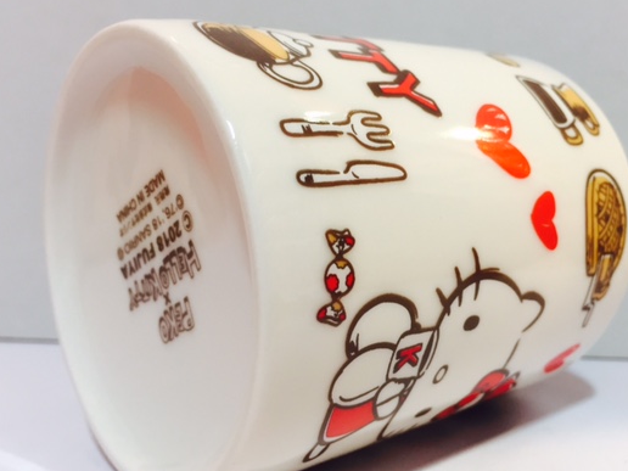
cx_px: 361
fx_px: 653
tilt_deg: -2.2
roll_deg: -1.7
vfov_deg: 39.6
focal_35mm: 36
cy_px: 247
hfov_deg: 51.2
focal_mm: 4.15
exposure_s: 1/33
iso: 80
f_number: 2.2
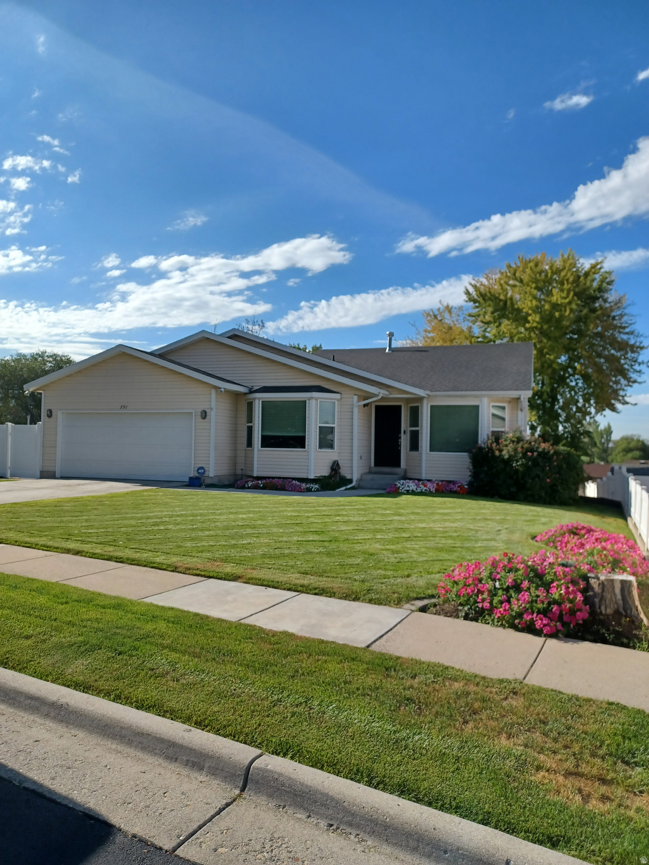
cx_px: 324
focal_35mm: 25
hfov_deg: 54.9
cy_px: 432
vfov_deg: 69.4
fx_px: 625
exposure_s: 1/546
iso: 32
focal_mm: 4.6
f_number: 1.8
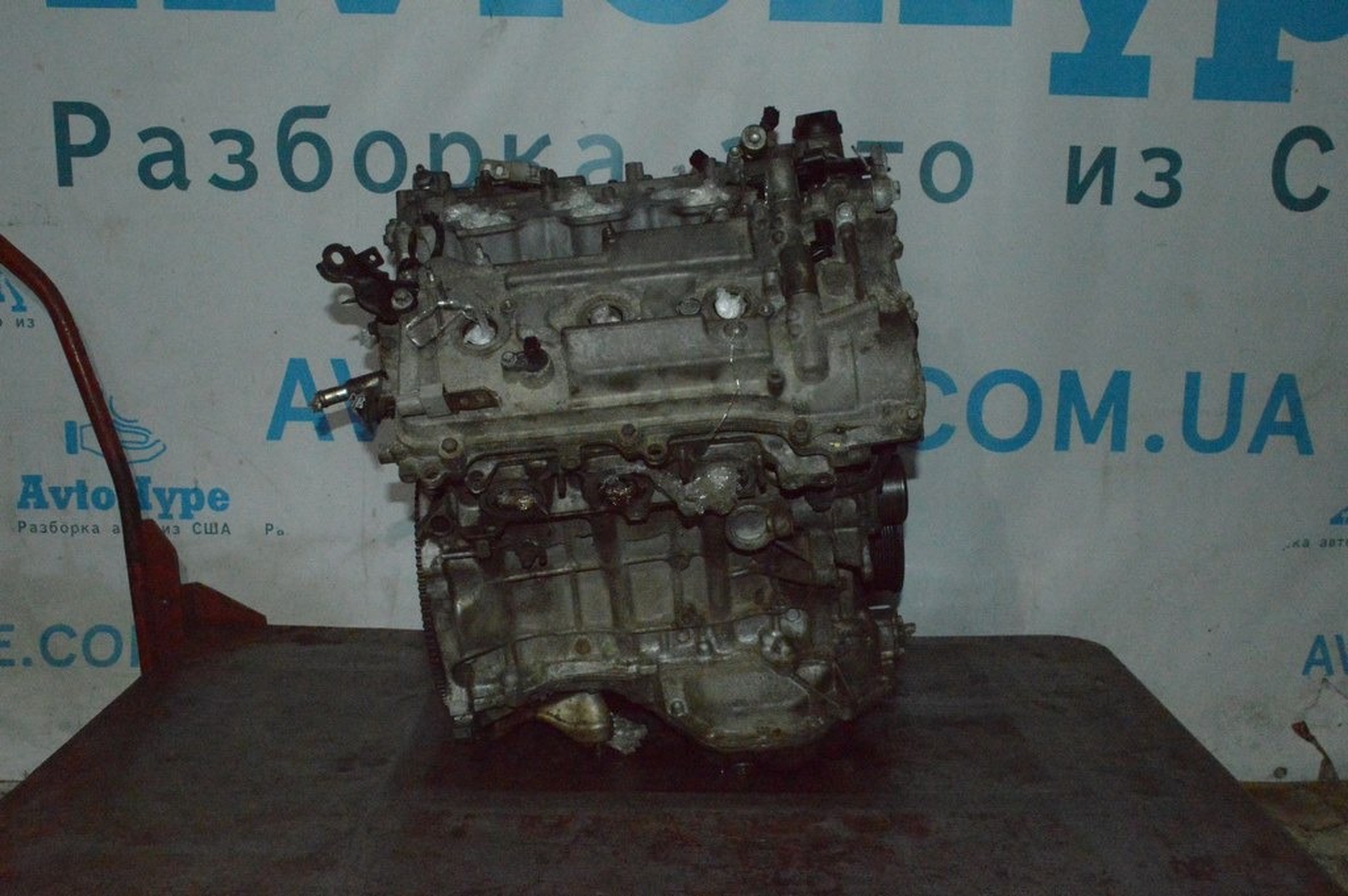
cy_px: 448
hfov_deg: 53.2
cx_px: 674
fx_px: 1347
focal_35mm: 36
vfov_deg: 36.8
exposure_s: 1/200
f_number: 16
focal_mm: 24
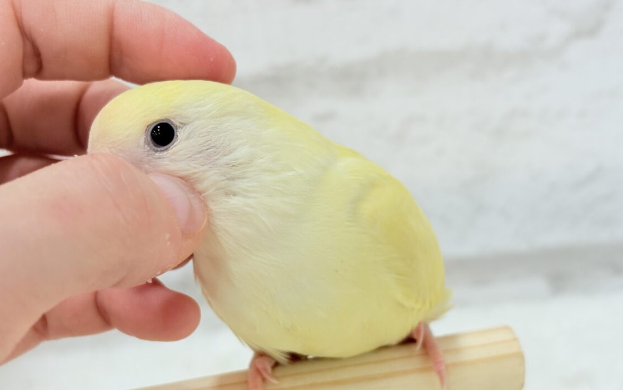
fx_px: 1002
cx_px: 313
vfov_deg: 22.0
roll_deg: +6.4
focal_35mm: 59
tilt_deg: -18.1
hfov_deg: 34.5
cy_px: 191
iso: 80
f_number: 1.6
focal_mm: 5.96
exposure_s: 1/100
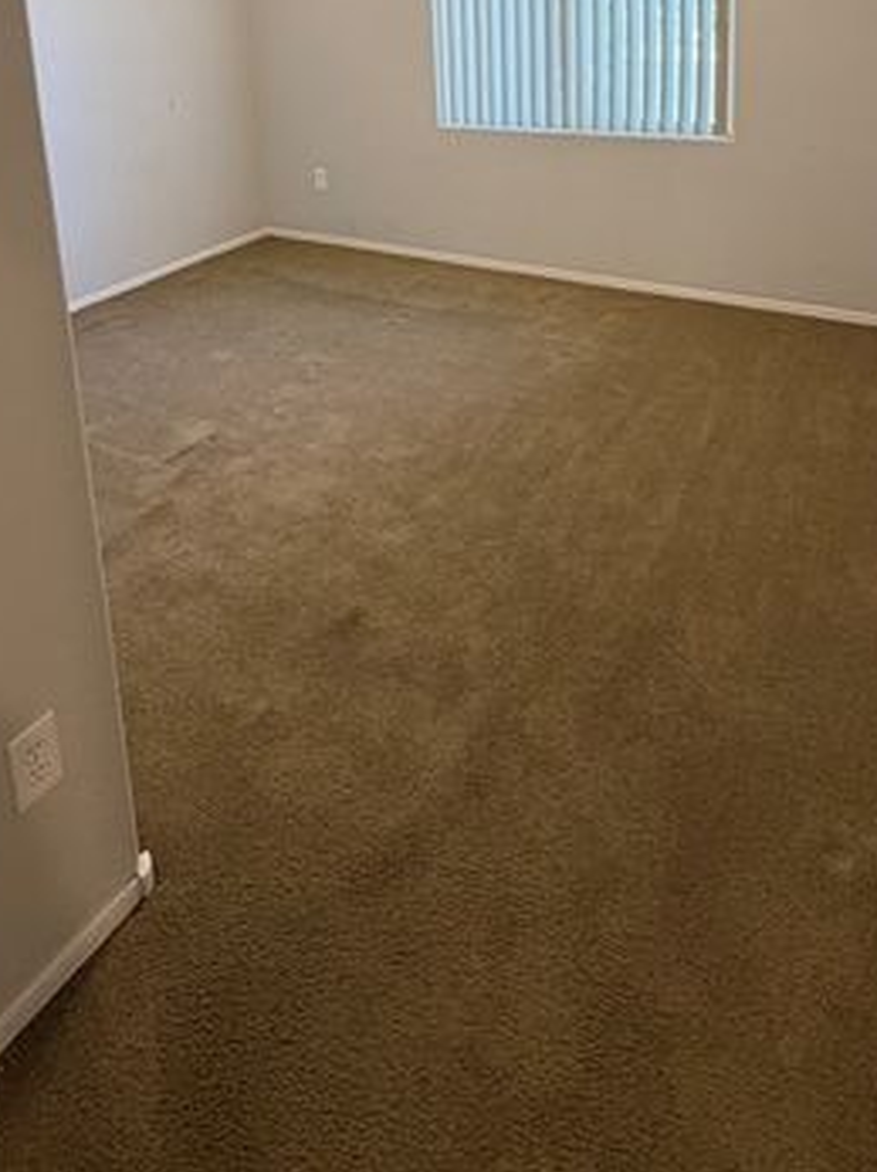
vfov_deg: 58.0
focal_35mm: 27
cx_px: 362
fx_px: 913
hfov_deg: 51.0
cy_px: 164
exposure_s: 1/60
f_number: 2.2
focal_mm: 2.22
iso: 320
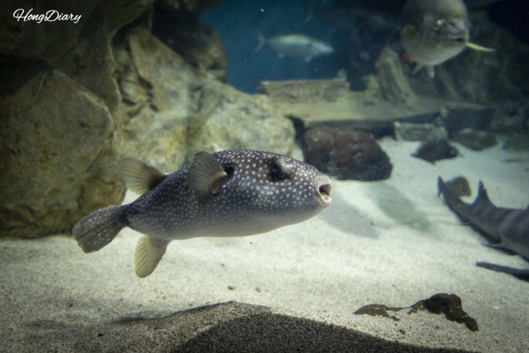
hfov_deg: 58.7
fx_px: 470
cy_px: 176
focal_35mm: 32
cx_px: 264
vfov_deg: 41.1
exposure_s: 1/160
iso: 8000
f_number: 4.5
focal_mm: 32
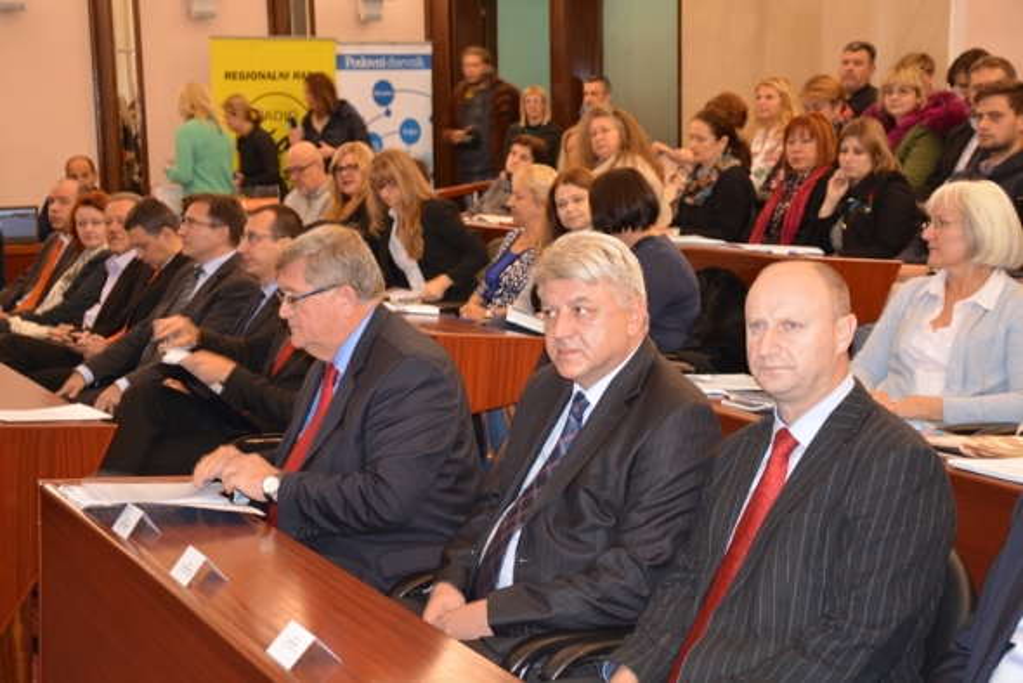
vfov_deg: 20.2
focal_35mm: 68
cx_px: 512
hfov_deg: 29.9
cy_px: 342
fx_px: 1919
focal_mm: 45
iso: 500
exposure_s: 1/10
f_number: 4.8
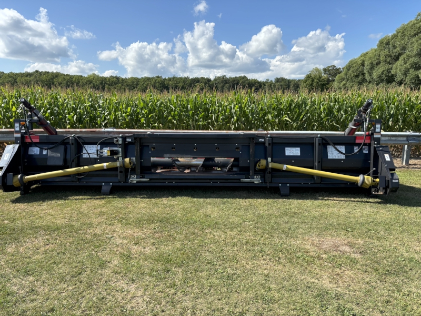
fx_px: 316
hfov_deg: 67.3
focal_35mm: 26
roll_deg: +0.2
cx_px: 210
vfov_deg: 53.1
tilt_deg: -8.7
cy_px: 158
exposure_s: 1/2242
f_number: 1.6
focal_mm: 5.96
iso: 50
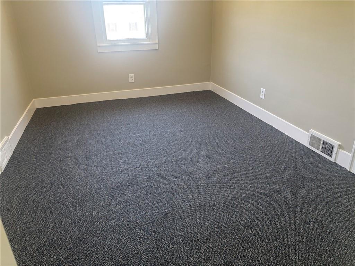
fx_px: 267
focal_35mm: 26
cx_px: 178
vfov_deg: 53.1
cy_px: 133
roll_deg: +1.0
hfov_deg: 67.3
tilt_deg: -22.6
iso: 160
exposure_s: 1/60
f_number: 1.6
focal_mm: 5.96
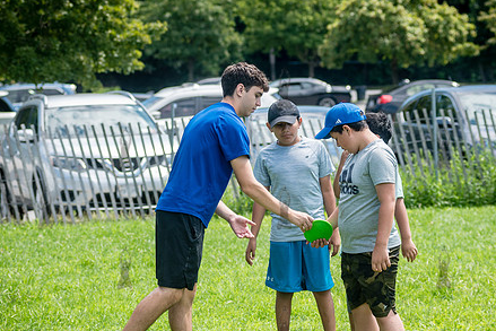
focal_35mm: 164
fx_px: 2260
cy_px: 240
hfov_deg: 12.5
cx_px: 264
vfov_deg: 8.4
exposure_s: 1/800
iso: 200
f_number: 4
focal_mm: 92
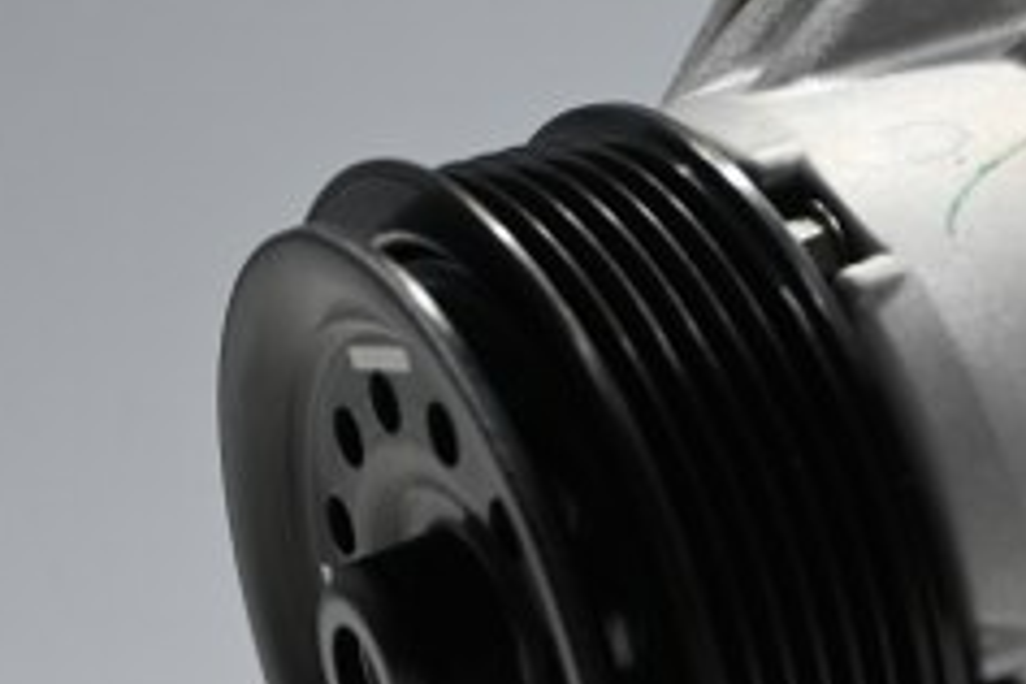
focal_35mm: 114
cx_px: 1095
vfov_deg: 12.0
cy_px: 264
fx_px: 3249
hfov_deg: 17.4
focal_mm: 30
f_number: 4.8
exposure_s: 1/50
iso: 500
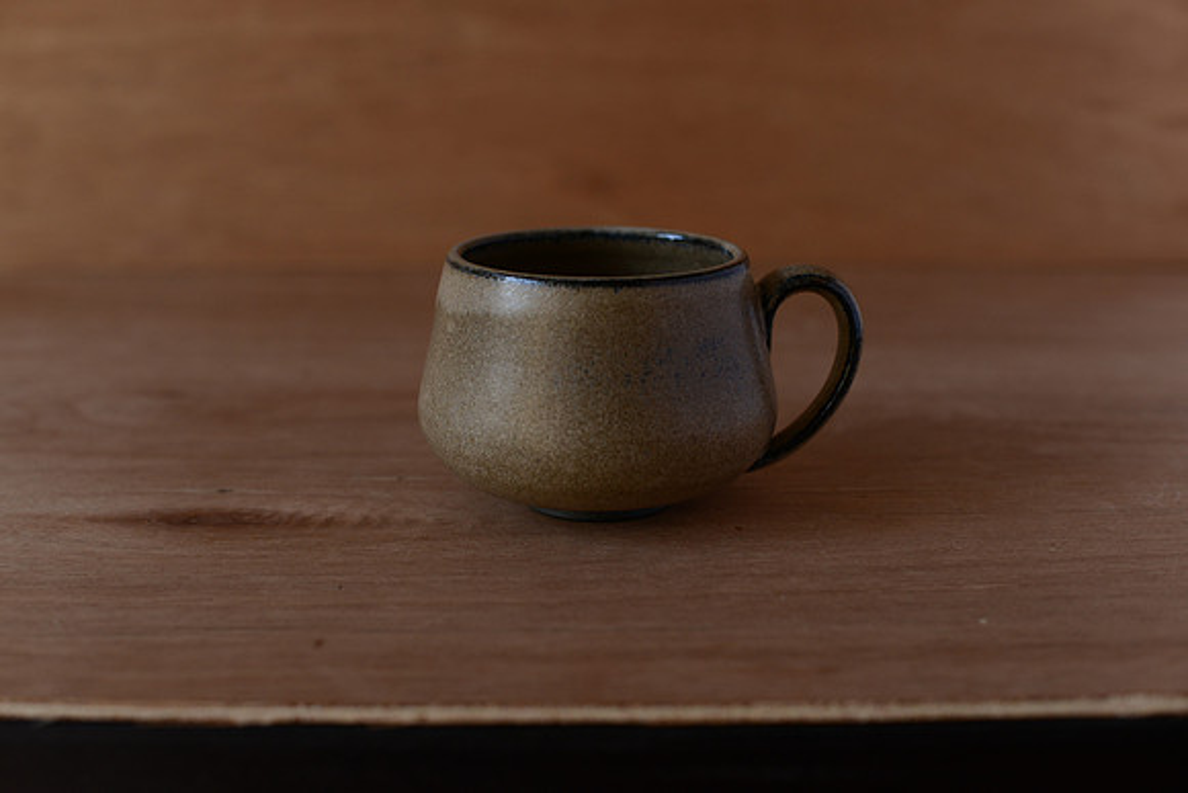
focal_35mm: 50
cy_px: 396
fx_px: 1650
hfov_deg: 39.6
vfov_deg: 27.0
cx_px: 594
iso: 500
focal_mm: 50
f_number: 3.5
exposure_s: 1/100
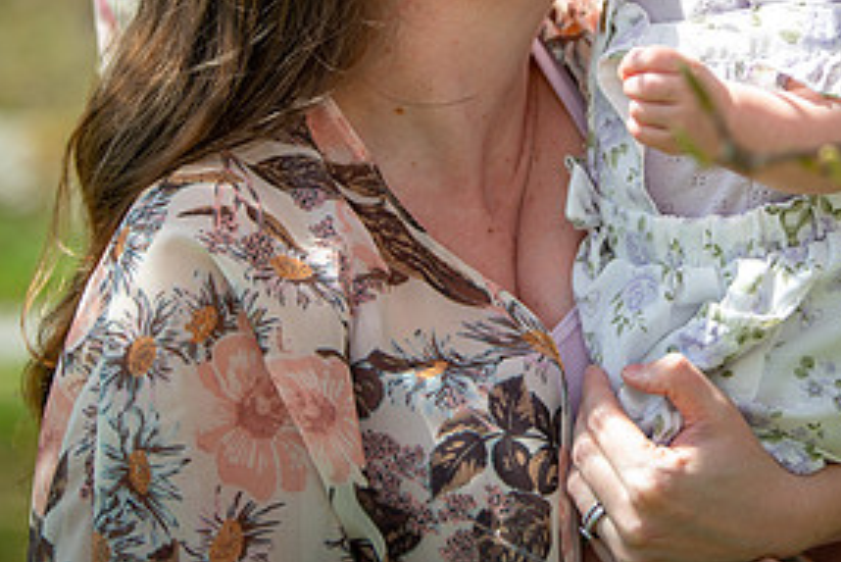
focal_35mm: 150
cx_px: 653
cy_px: 9
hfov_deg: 13.6
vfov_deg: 9.1
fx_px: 3506
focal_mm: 72
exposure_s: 1/640
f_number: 2.8
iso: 50
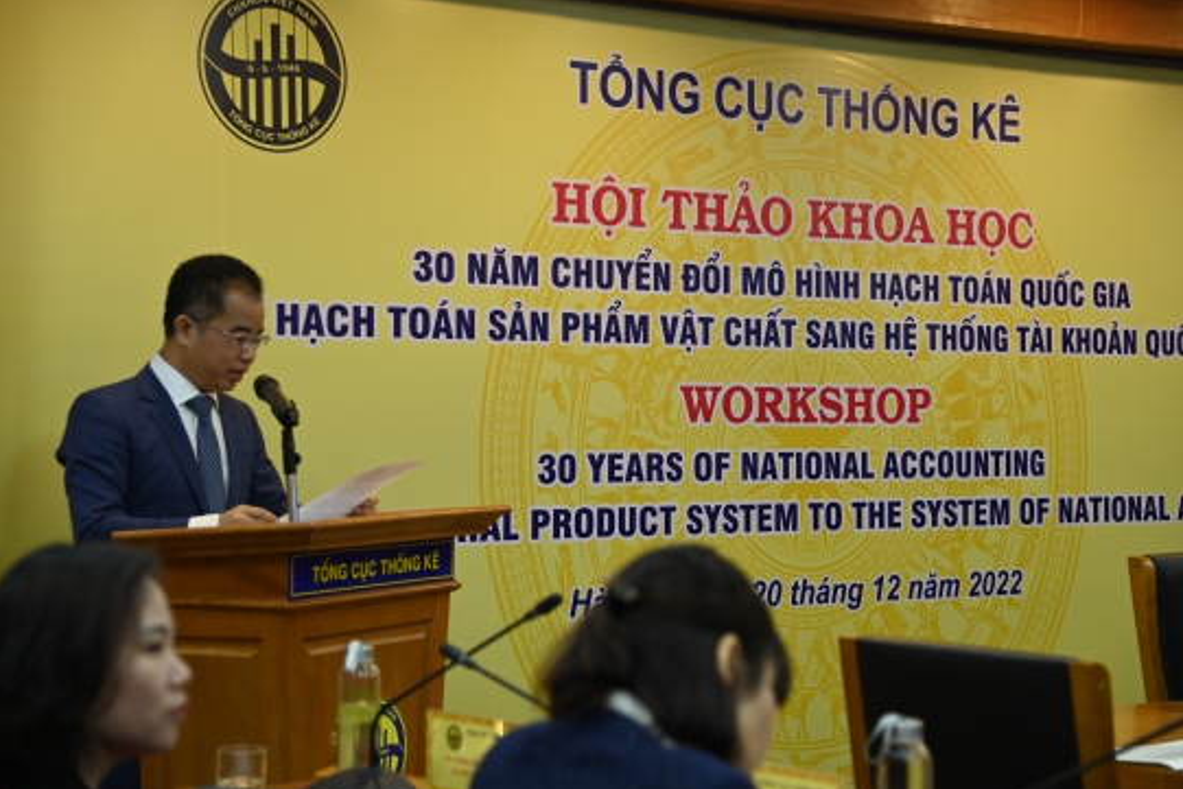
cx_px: 616
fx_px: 2728
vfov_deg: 16.5
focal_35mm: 83
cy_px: 364
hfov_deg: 24.5
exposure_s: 1/100
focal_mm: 75
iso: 1000
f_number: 4
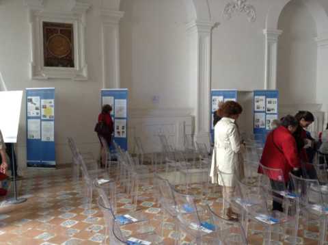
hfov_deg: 55.4
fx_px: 312
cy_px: 122
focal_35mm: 33
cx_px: 164
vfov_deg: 42.8
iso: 32
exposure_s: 1/30
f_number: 2.4
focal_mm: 3.3
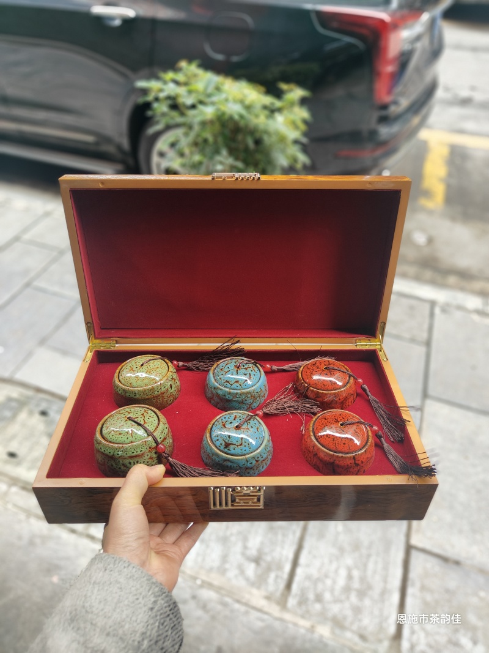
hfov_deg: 56.8
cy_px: 326
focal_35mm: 24
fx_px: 452
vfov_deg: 71.6
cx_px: 244
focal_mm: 5.59
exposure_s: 1/153
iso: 50
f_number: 5
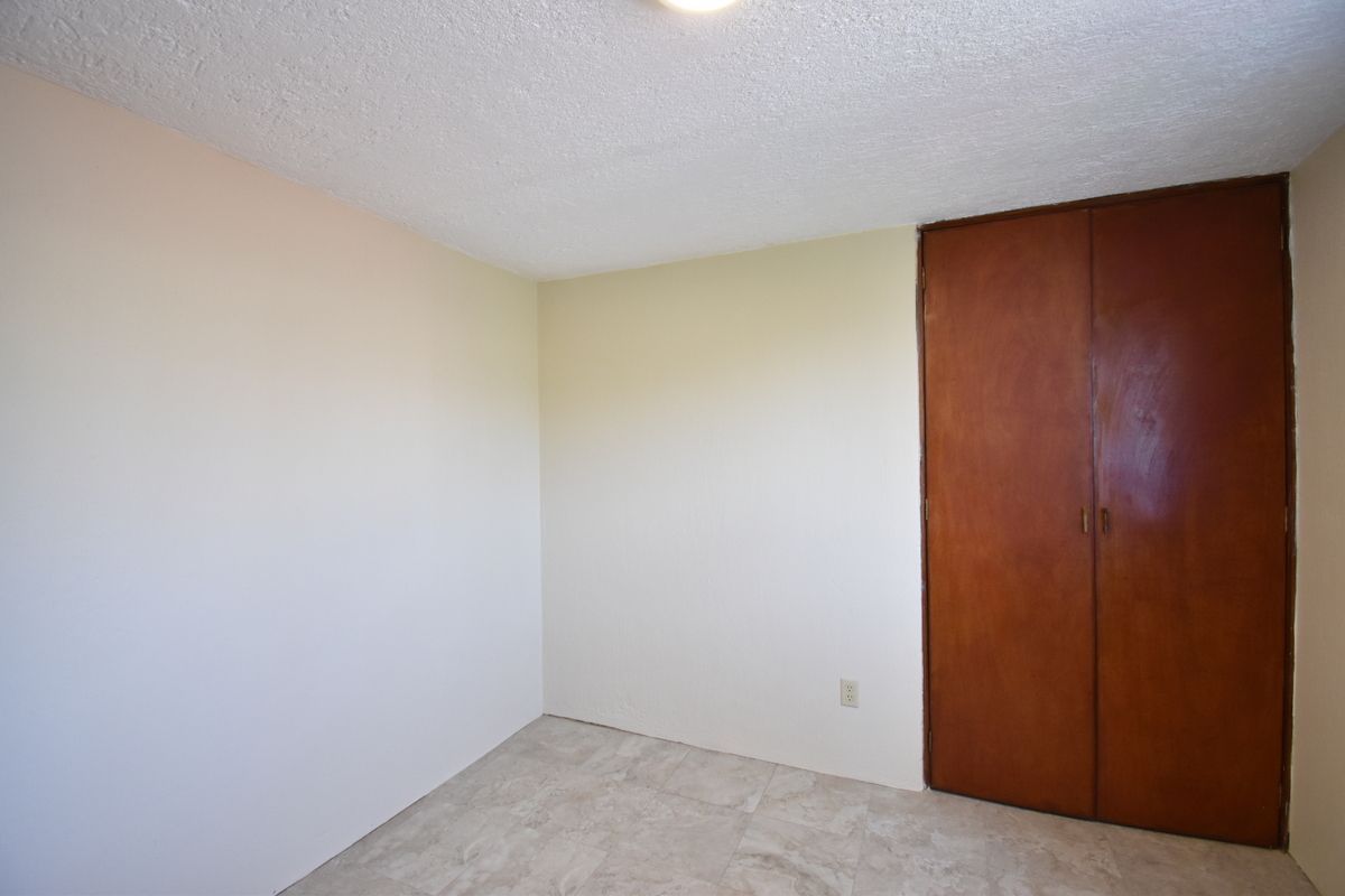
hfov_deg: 100.4
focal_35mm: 15
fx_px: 560
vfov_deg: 77.3
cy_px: 448
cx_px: 672
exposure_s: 1/60
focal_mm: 10
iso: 800
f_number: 4.5
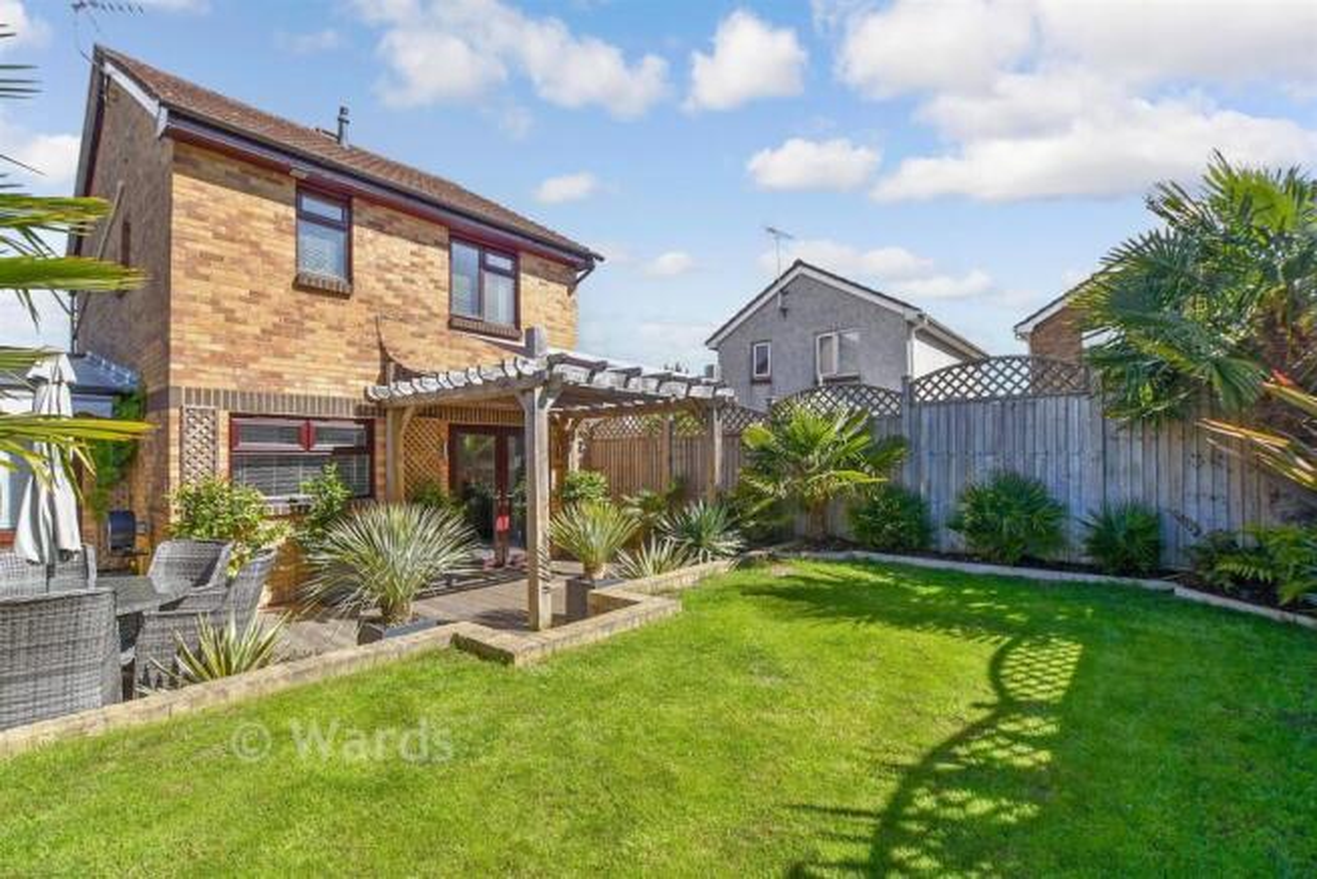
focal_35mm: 15
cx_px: 658
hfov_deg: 100.4
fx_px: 549
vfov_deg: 77.4
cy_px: 440
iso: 160
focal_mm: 10
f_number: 8
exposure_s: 1/250
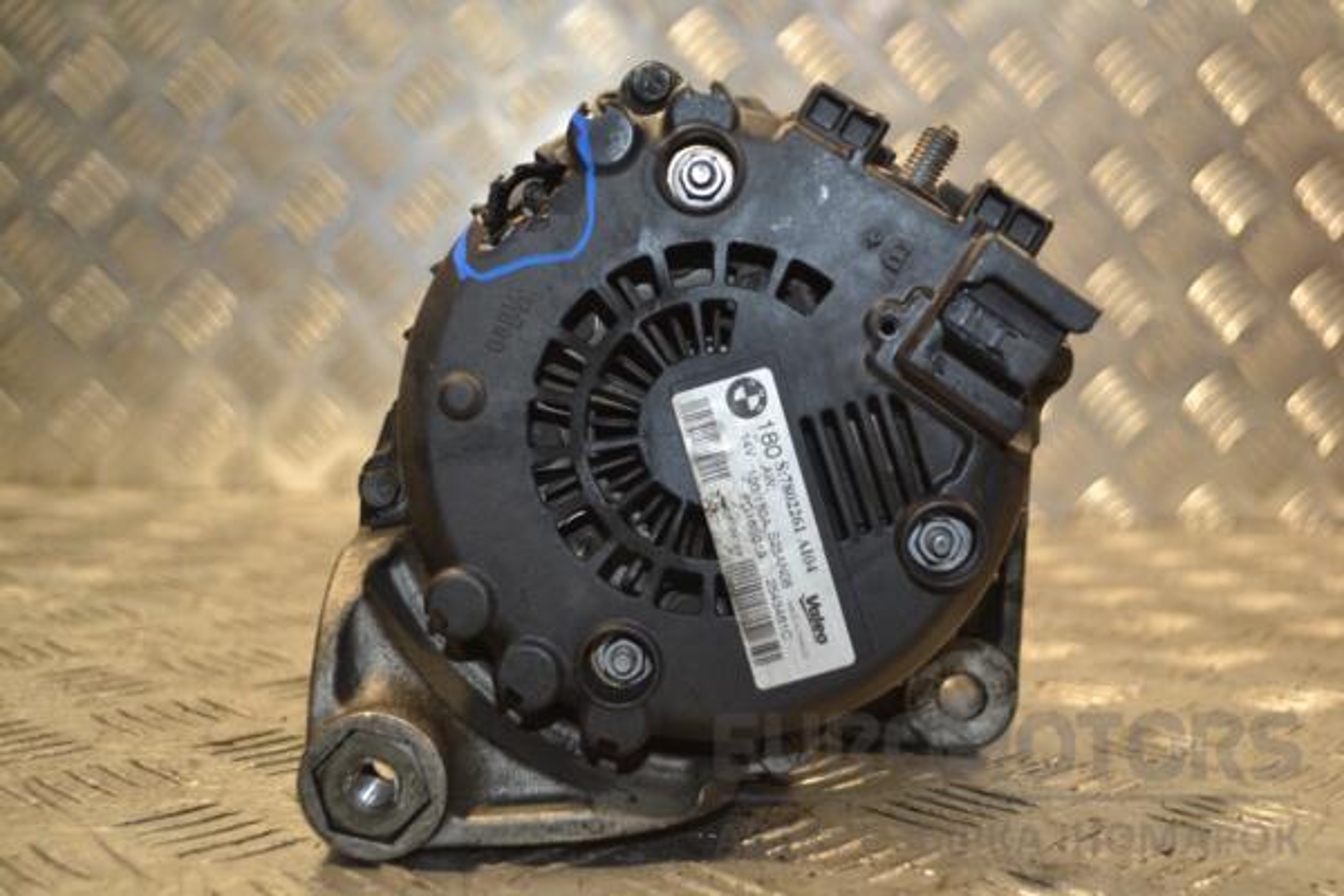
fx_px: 1624
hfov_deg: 45.0
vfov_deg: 30.8
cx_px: 672
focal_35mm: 44
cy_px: 448
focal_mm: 29
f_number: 4.5
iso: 320
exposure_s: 1/60
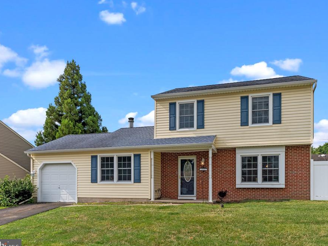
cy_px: 125
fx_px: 256
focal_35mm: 27
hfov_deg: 65.3
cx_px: 171
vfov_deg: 51.4
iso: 800
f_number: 11
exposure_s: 1/1000
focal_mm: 24
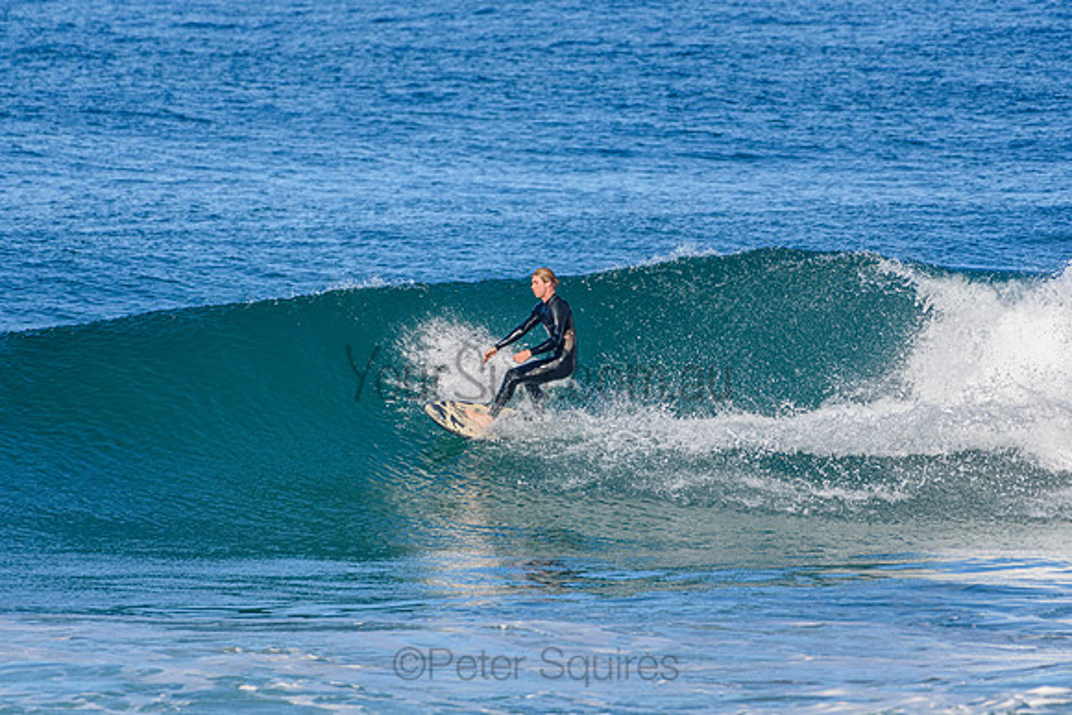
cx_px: 536
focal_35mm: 750
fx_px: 22338
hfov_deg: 2.7
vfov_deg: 1.8
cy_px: 358
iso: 400
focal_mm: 500
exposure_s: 1/2000
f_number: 5.6
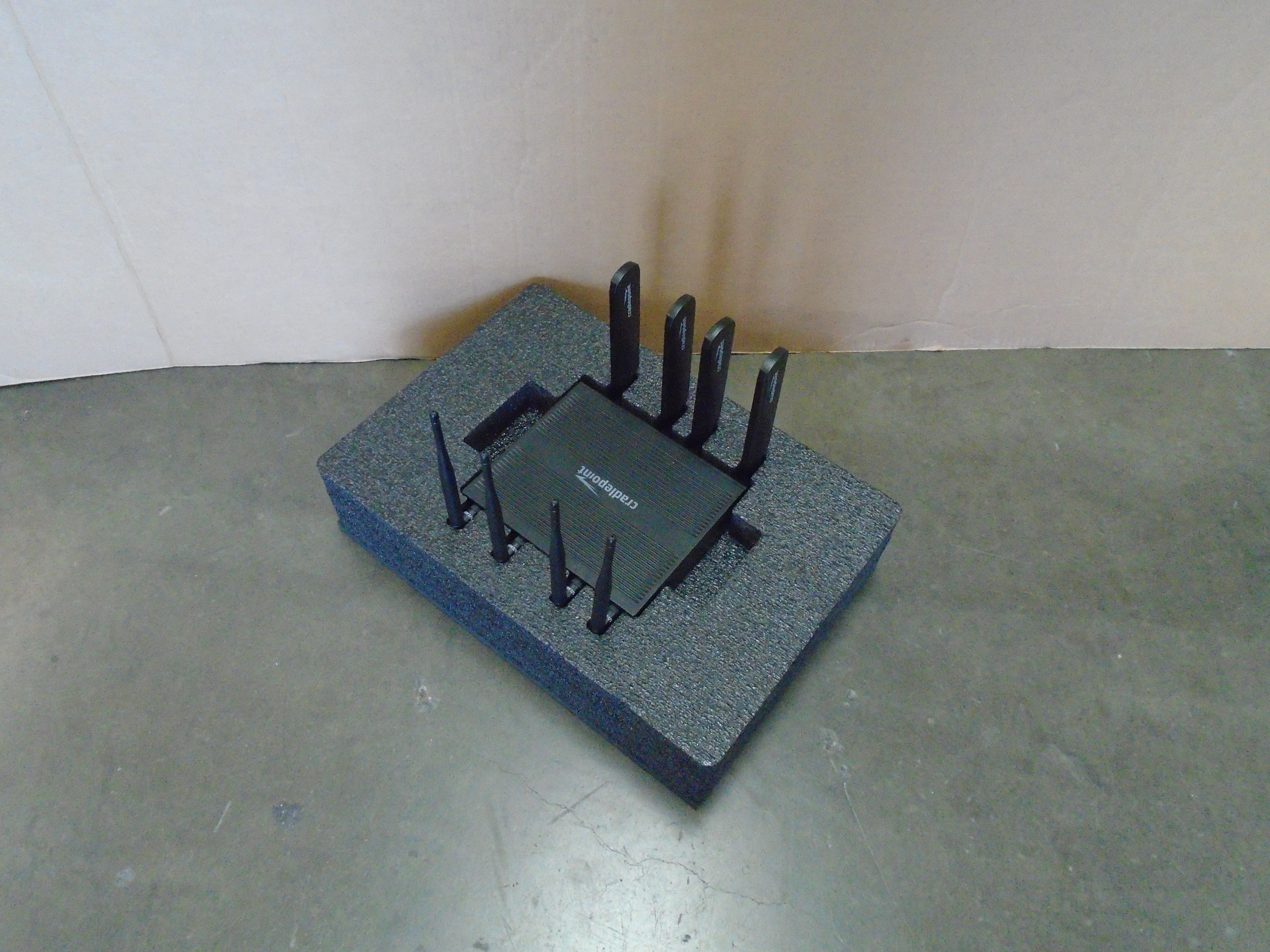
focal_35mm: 26
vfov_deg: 53.1
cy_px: 476
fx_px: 954
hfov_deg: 67.3
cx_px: 635
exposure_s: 1/80
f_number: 3.2
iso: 800
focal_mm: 4.6
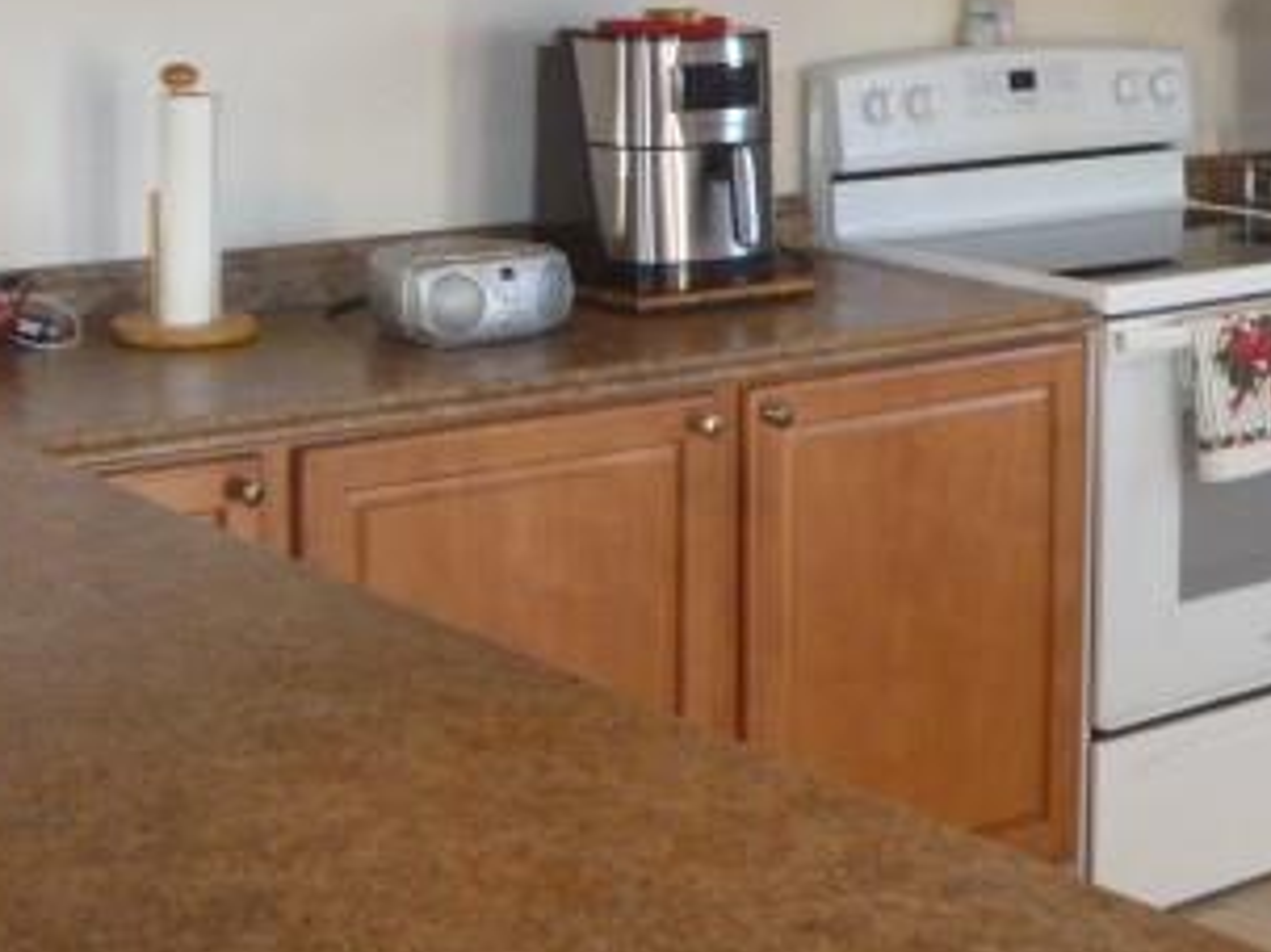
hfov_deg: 26.3
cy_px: 46
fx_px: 2716
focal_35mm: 74
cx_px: 747
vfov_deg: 19.4
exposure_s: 1/30
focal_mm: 6.3
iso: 250
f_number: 3.5
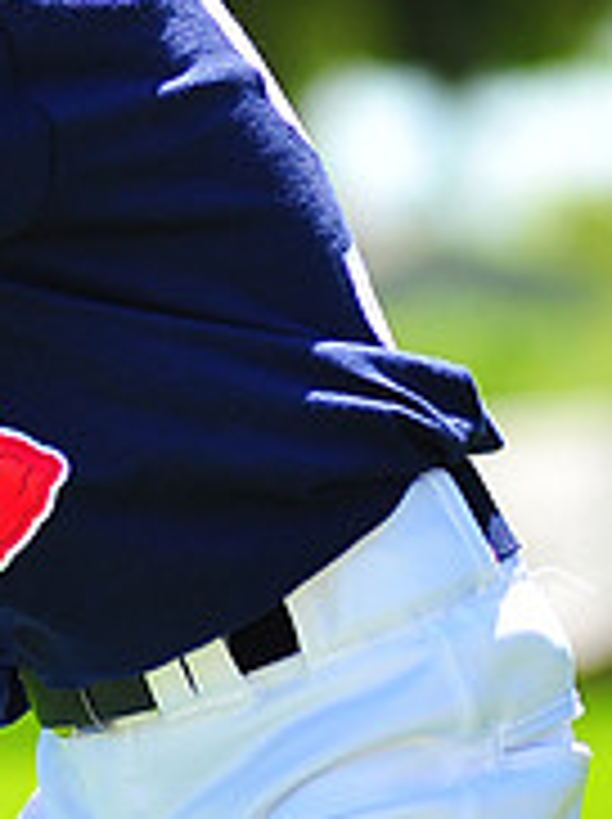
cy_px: -176
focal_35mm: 552
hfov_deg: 2.7
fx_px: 13043
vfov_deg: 3.6
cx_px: -126
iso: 200
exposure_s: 1/400
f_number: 5
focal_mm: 180
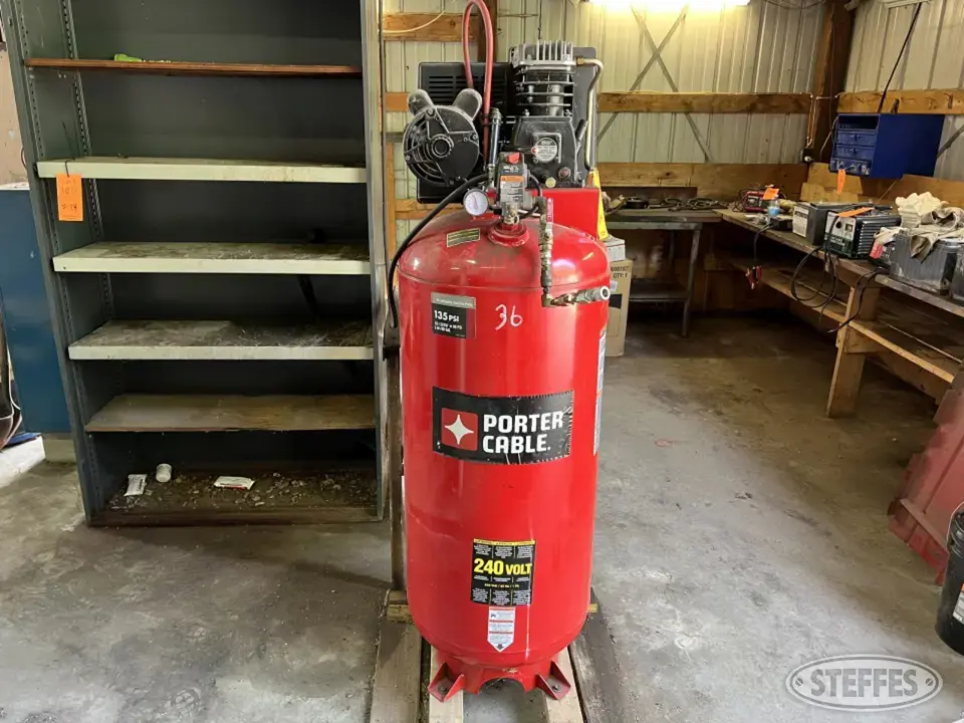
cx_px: 482
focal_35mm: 26
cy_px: 362
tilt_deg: -17.9
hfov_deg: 67.3
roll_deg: -0.5
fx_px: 724
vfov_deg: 53.1
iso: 200
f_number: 1.5
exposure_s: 1/60
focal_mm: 5.7
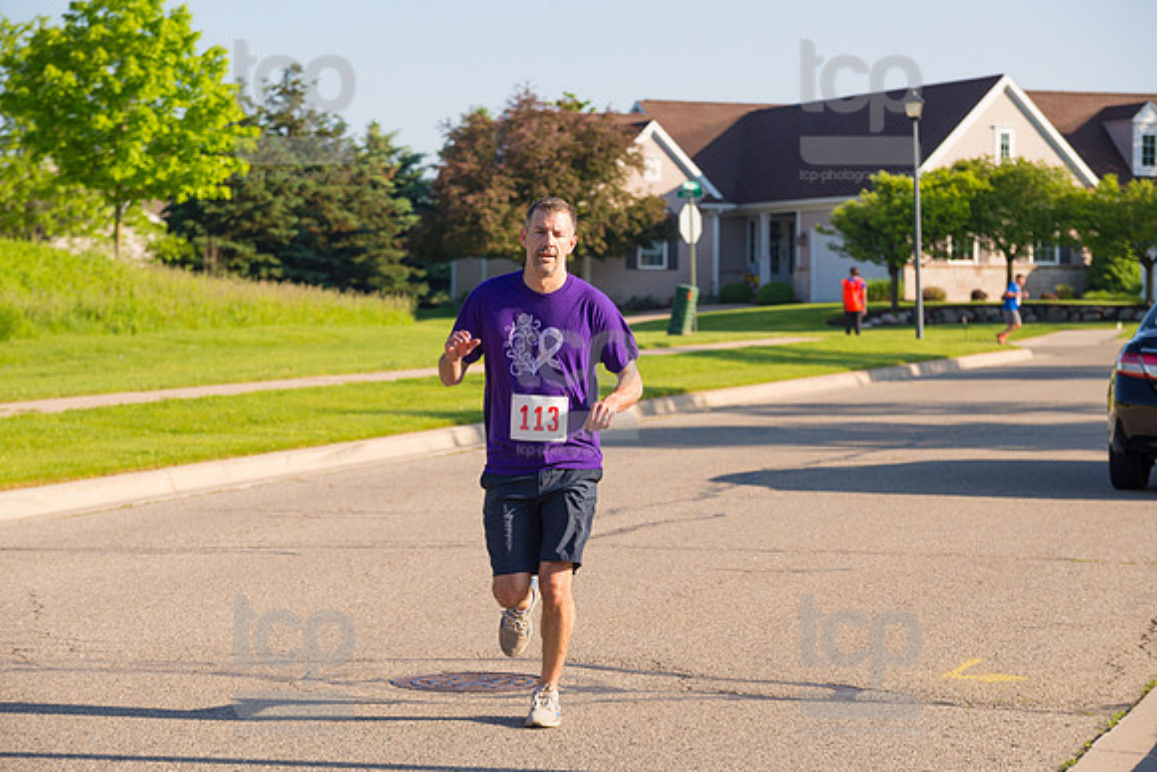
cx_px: 578
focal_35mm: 105
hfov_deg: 19.5
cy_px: 386
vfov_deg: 13.0
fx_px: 3375
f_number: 5.6
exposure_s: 1/1250
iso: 400
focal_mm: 105
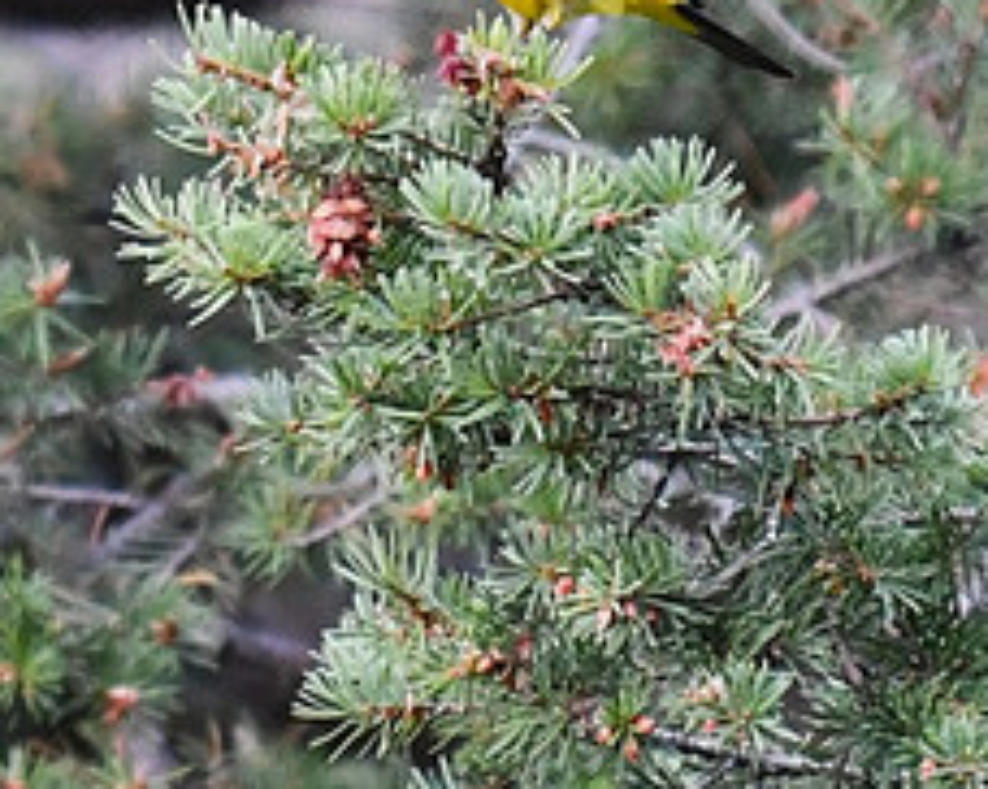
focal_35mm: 478
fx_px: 13965
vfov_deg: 3.2
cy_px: 150
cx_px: 390
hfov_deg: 4.1
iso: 1600
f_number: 2.8
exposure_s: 1/400
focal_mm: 200
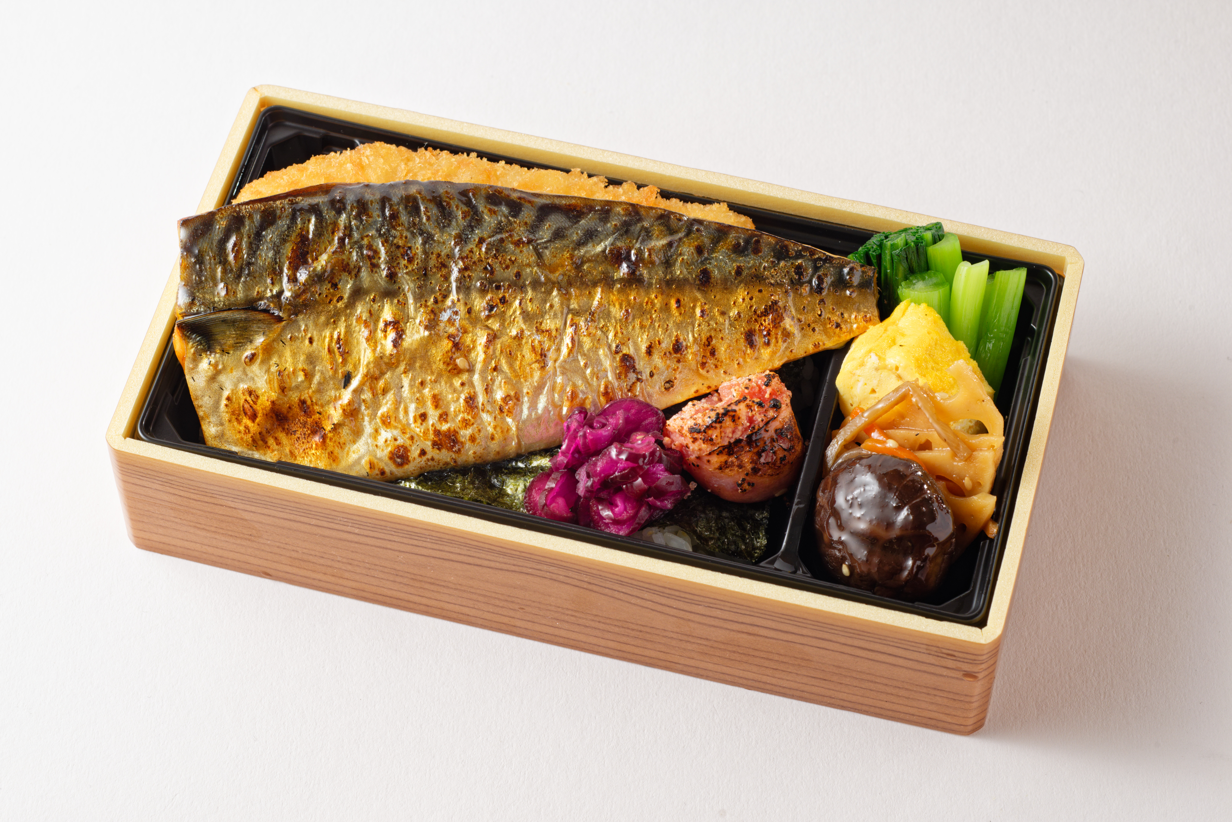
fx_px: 2909
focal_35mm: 85
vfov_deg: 16.1
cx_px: 616
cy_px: 411
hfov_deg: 23.9
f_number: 14
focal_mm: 85
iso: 100
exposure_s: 1/125
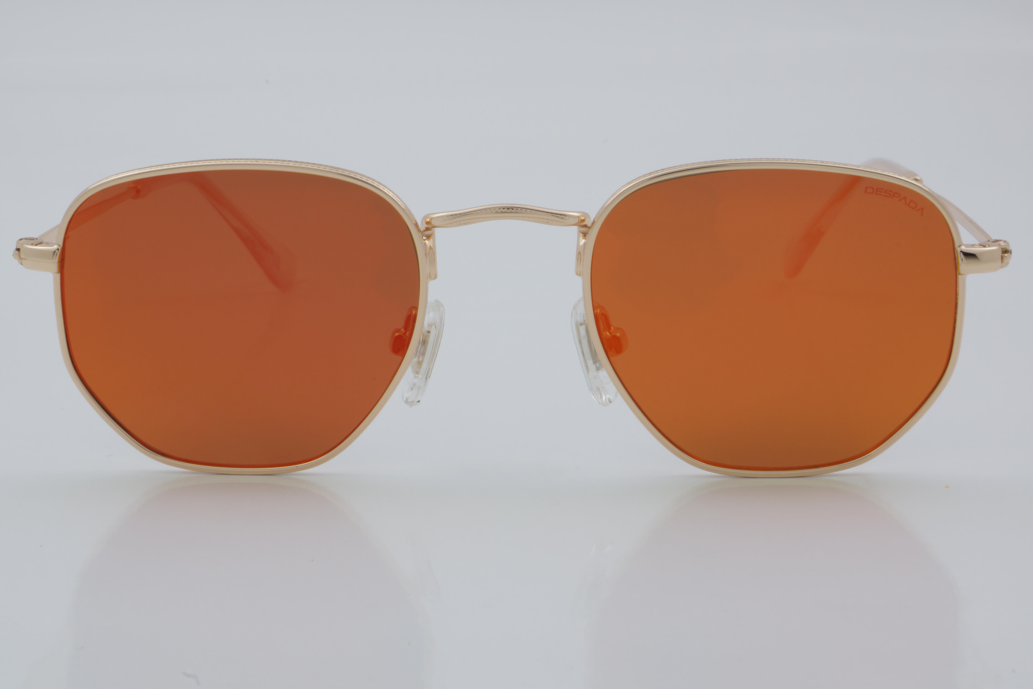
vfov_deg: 16.6
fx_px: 2367
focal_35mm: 82
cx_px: 516
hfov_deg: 24.6
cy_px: 344
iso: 100
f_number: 32
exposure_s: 1/4
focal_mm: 55
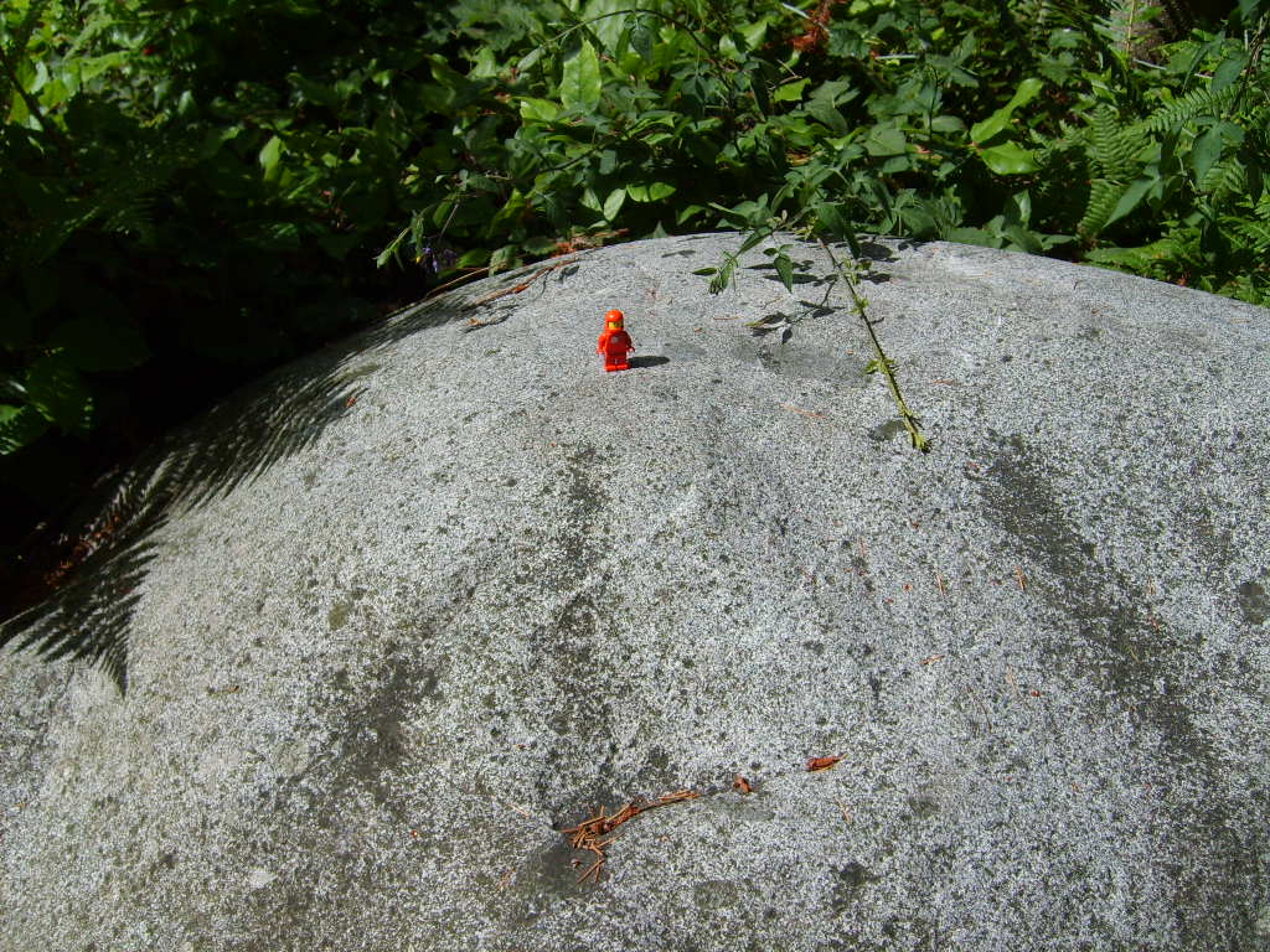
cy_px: 476
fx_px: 1284
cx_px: 635
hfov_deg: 52.6
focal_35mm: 35
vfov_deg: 40.7
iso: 50
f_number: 2.8
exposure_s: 1/1000
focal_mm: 5.8
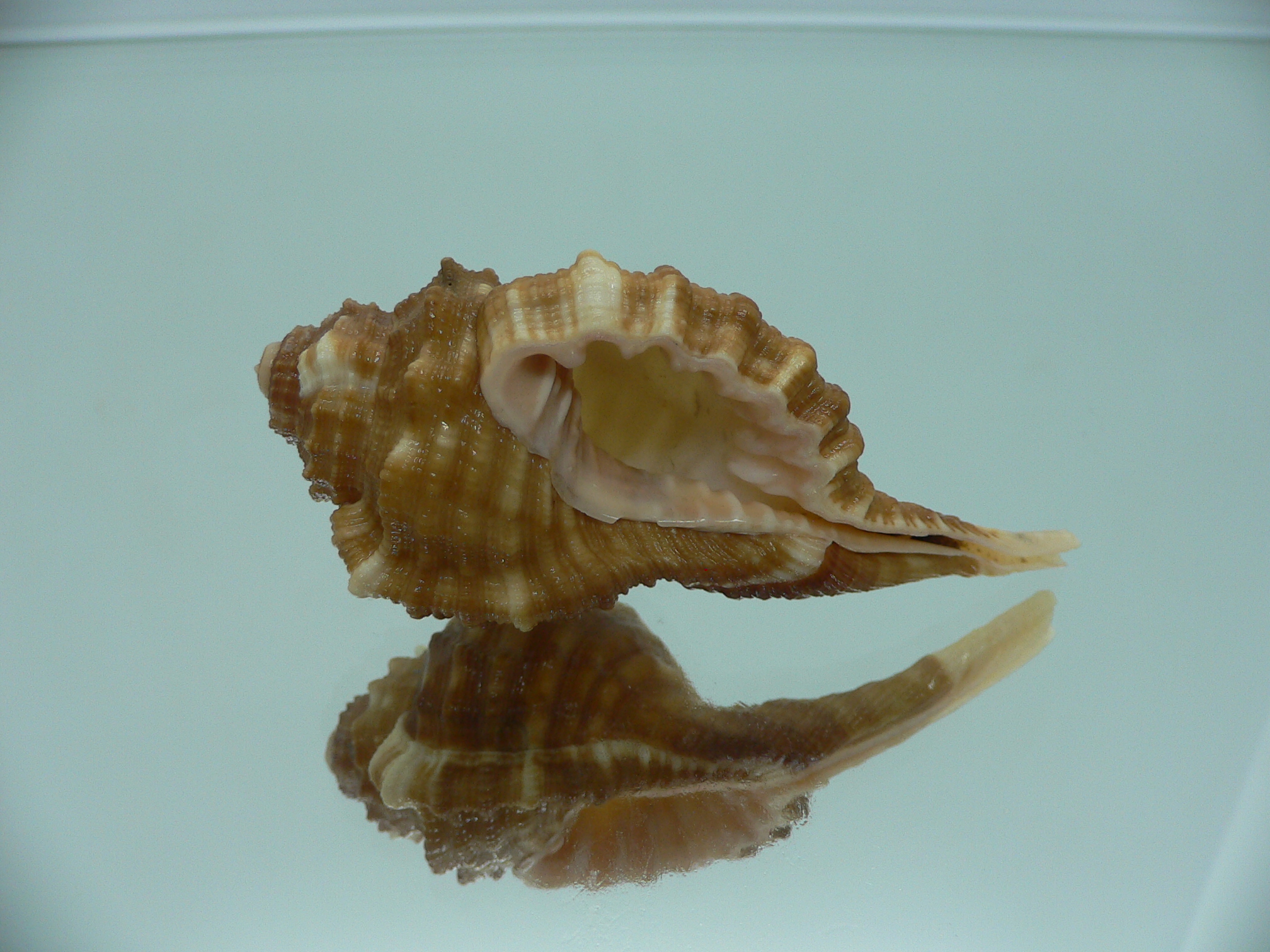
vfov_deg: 40.7
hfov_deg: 52.6
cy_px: 476
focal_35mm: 35
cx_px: 635
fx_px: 1284
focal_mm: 4.6
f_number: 2.8
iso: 80
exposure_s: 1/60
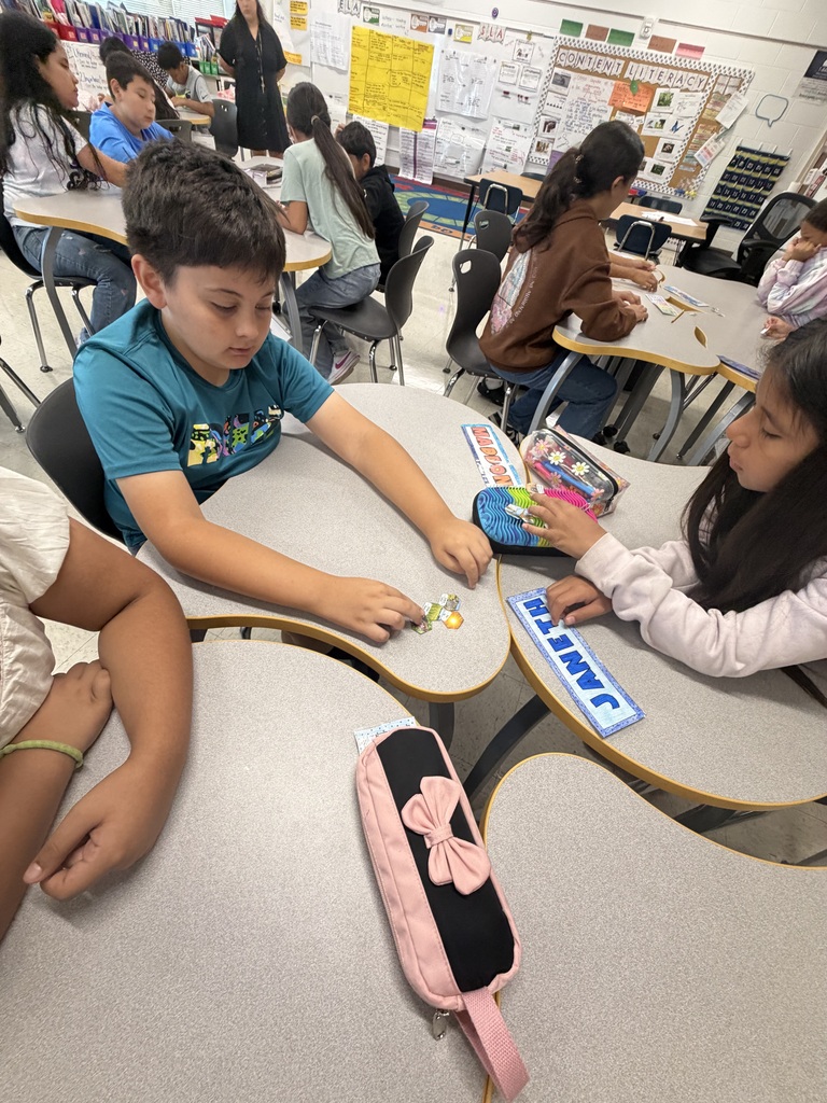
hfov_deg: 85.7
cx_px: 414
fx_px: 446
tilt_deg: -46.6
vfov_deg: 102.1
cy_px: 552
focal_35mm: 14
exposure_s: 1/90
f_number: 2.2
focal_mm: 2.22
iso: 320
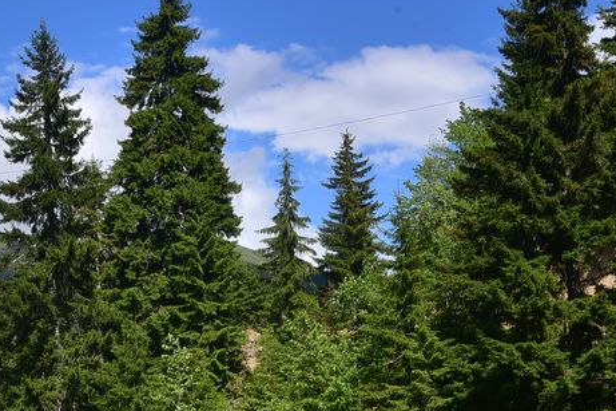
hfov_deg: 14.5
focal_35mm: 141
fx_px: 2412
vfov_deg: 9.6
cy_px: 480
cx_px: 255
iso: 200
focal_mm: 50
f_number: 14
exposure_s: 1/160
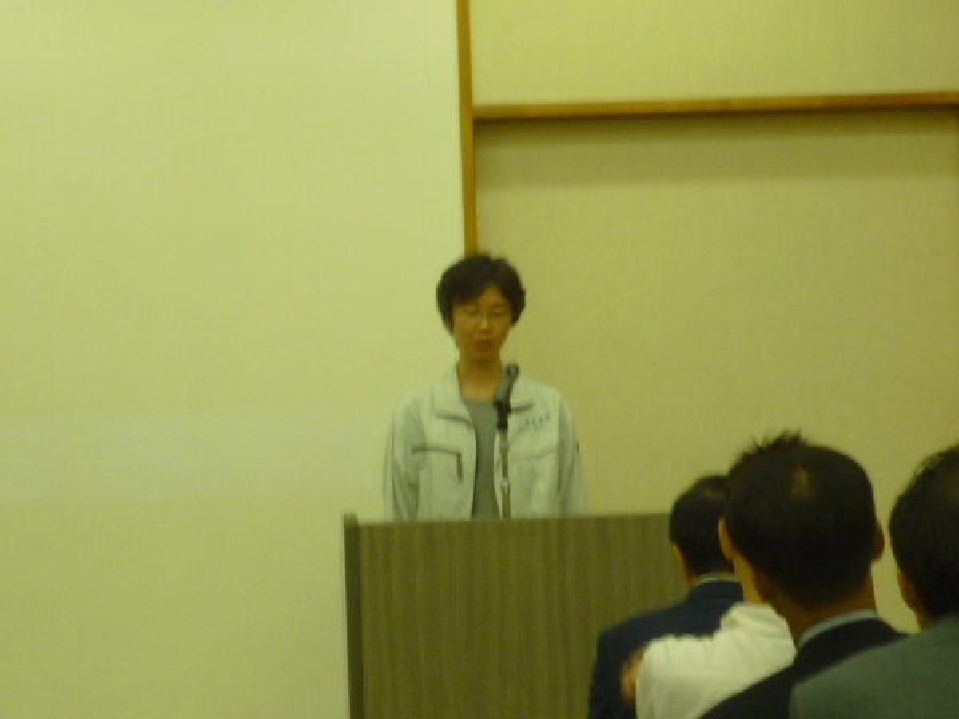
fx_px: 5319
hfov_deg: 10.3
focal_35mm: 192
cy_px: 360
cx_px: 480
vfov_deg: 7.7
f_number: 5.6
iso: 100
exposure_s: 1/8
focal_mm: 17.3
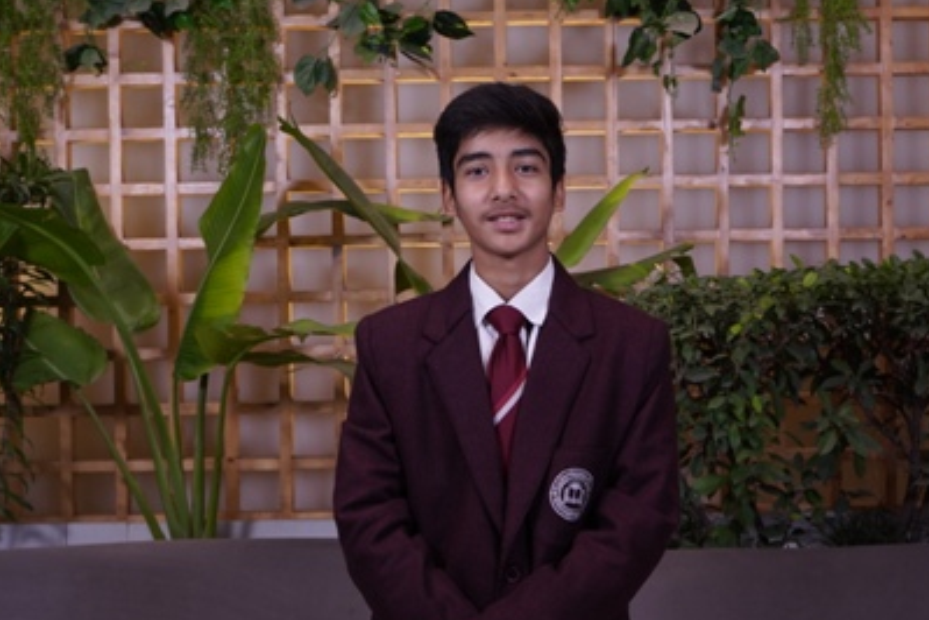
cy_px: 323
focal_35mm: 55
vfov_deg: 24.6
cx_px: 515
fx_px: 1419
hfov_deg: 36.2
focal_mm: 33
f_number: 5
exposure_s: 1/125
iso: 500
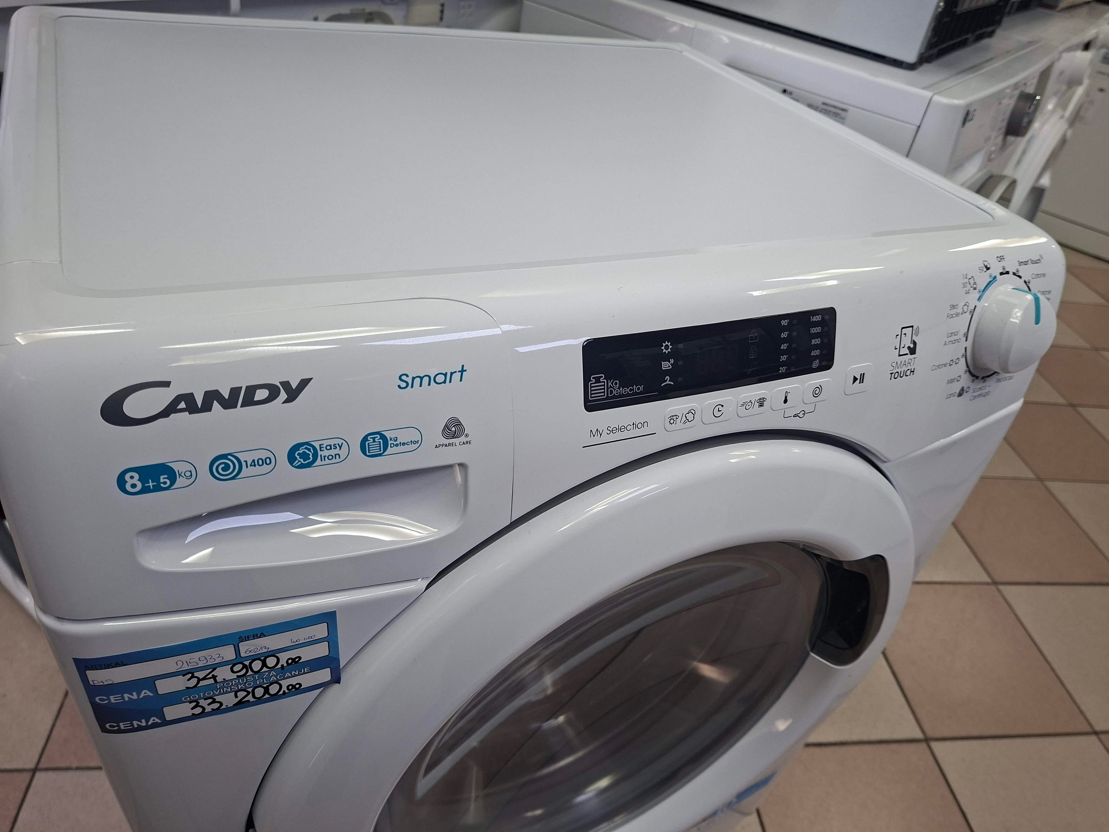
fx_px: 737
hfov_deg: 73.9
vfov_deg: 58.9
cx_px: 554
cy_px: 416
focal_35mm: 23
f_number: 1.8
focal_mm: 5.54
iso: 160
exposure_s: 1/100
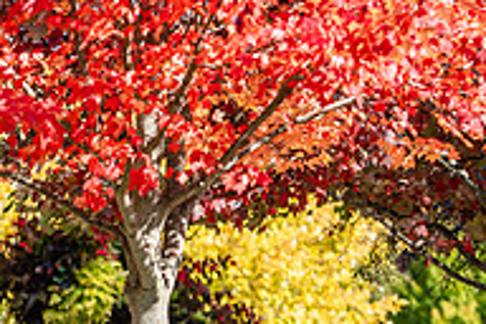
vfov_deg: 3.9
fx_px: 4725
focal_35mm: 350
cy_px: 323
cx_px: -144
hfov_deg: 5.8
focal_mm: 116
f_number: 4
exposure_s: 1/500
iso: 125
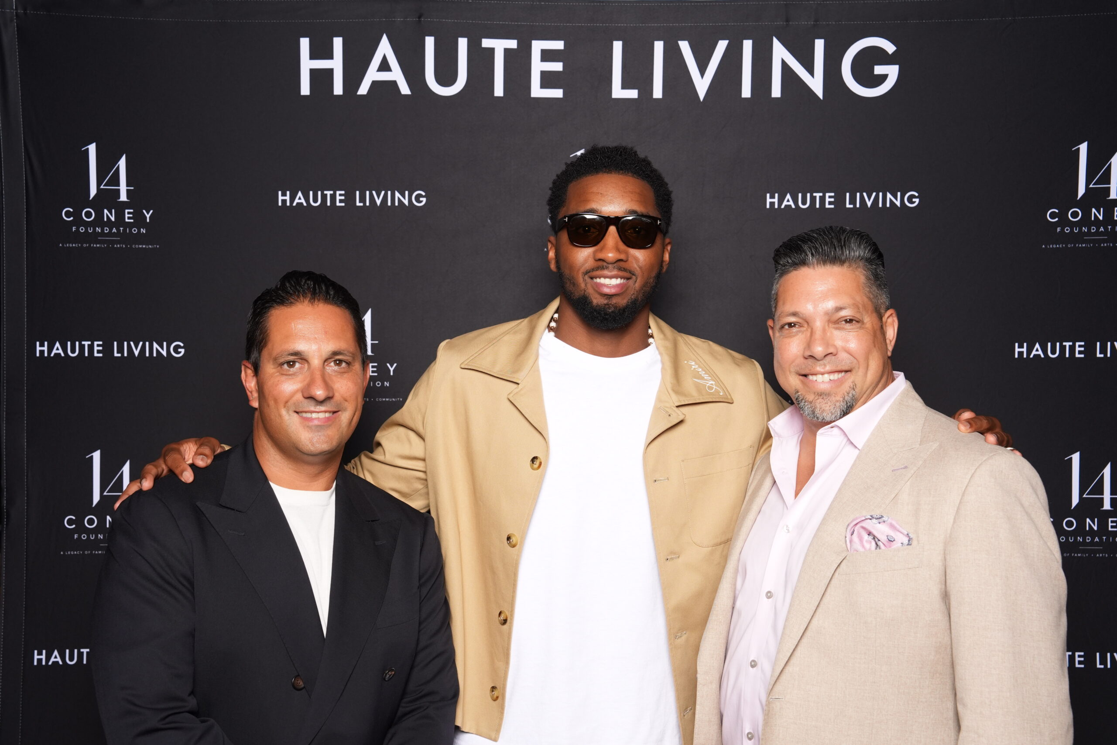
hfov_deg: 43.6
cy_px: 372
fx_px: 1396
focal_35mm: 45
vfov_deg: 29.9
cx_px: 558
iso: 1000
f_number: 6.3
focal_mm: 45
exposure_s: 1/200
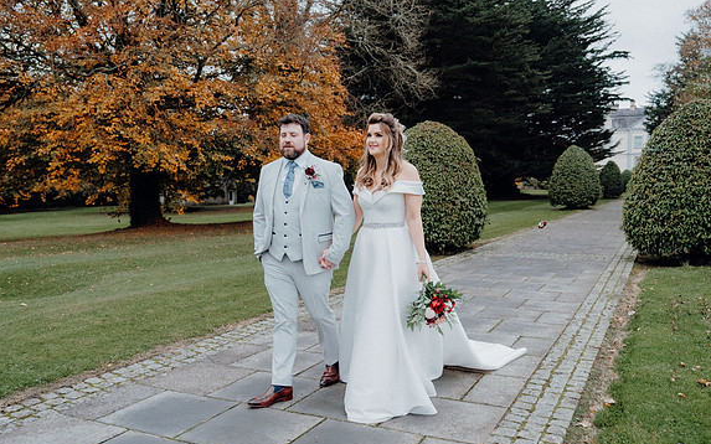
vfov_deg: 39.4
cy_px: 226
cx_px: 356
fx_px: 620
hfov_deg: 59.7
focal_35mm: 32
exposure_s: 1/200
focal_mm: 31
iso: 5000
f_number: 3.5
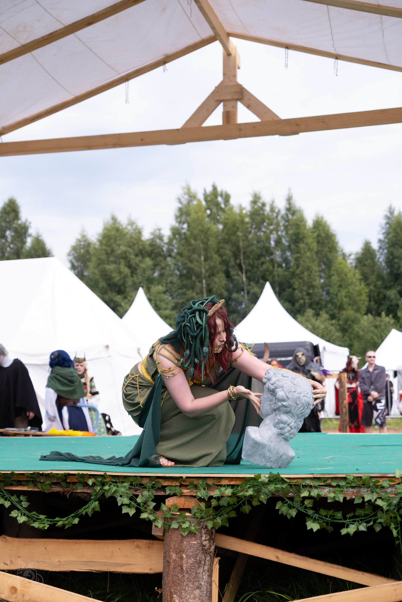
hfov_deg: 21.9
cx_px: 201
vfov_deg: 32.4
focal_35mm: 62
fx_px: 1038
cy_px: 301
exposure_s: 1/1250
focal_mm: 41.4
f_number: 2.8
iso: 160
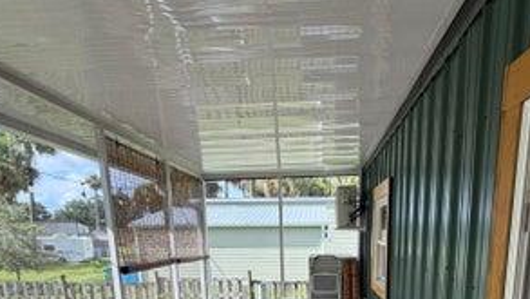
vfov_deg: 40.0
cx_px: 313
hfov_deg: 73.4
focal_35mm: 25
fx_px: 351
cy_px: 304
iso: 50
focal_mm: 2.22
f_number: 2.2
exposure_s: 1/306
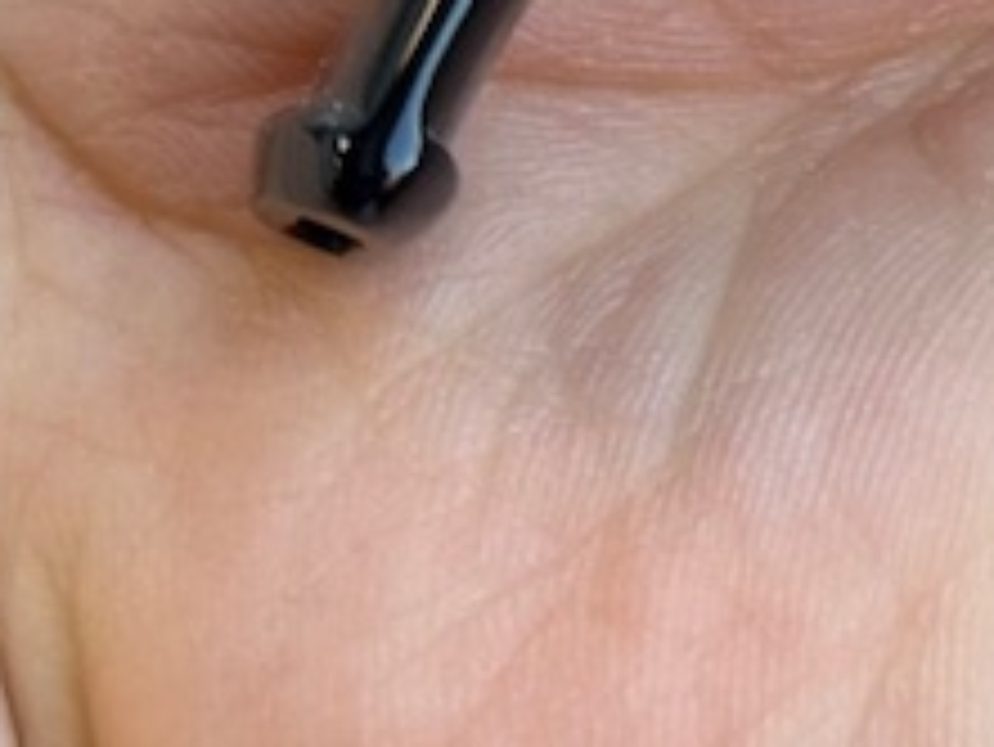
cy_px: -1035
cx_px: 2384
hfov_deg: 6.7
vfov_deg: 5.2
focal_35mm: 278
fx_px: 7987
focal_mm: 6.86
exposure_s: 1/158
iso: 64
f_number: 1.78
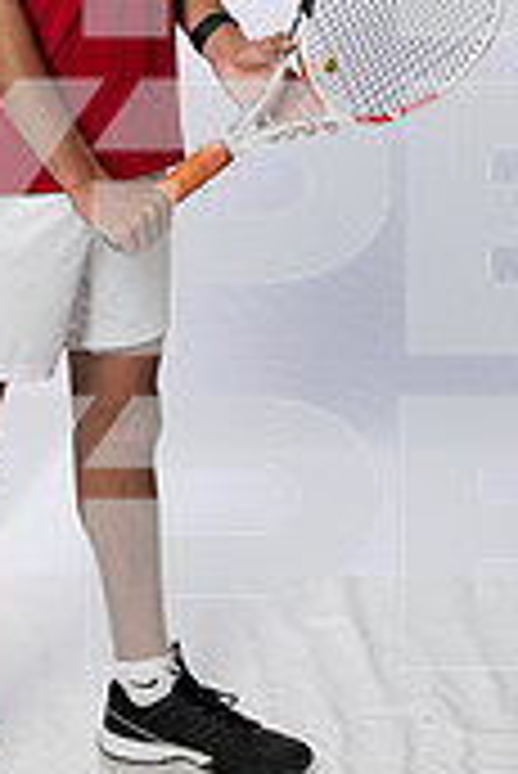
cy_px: 220
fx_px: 2649
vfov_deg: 16.6
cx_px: 41
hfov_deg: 11.1
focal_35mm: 123
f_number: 8
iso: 640
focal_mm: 47
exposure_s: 1/250
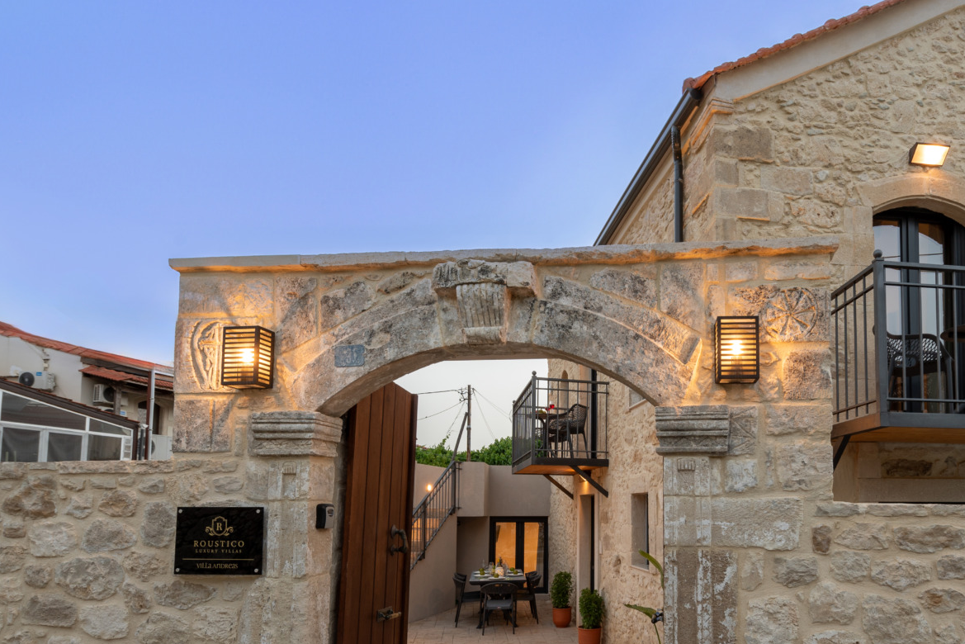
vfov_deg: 53.1
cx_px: 636
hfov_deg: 74.0
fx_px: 617
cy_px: 470
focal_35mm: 23
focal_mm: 14
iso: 100
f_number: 10
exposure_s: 1/2.5
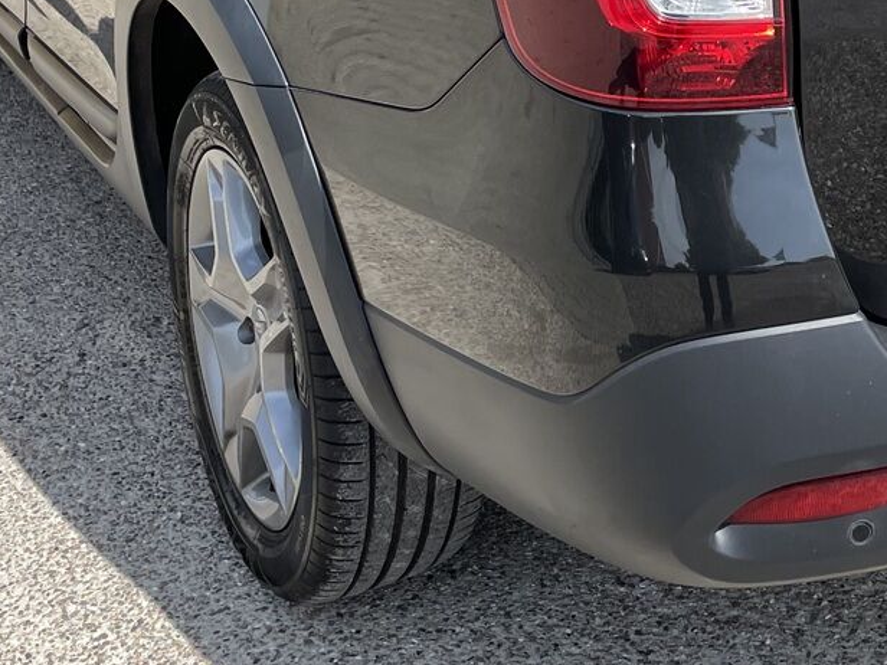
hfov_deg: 25.8
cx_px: 872
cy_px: -83
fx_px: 1845
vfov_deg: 19.5
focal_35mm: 72
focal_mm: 4.2
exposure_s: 1/2398
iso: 32
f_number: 1.6
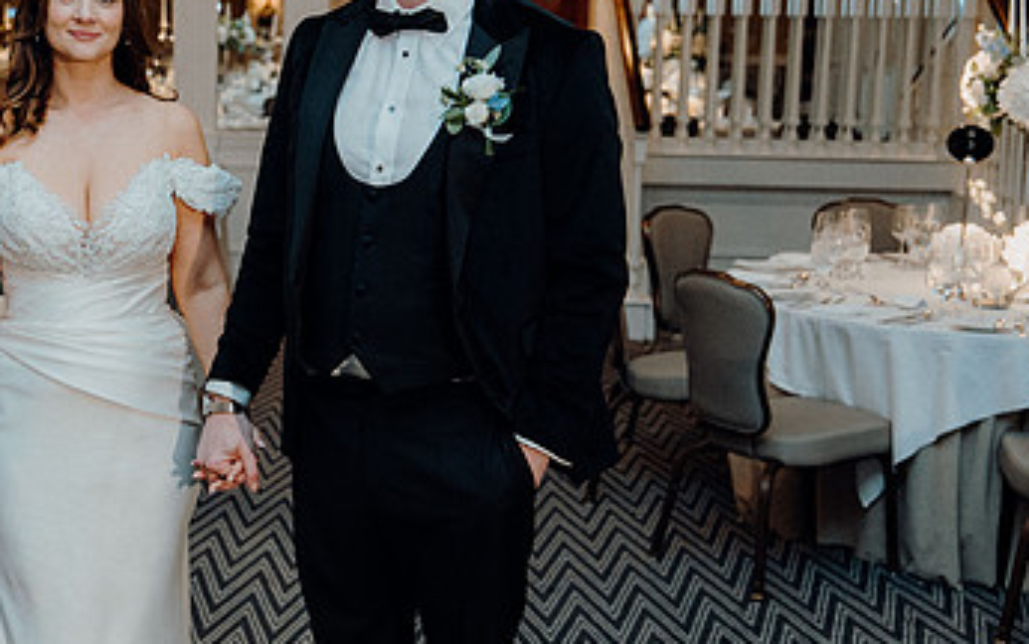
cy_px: 270
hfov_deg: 33.2
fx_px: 1683
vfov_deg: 21.6
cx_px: 242
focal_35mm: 60
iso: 2500
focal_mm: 35
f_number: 3.5
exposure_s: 1/200
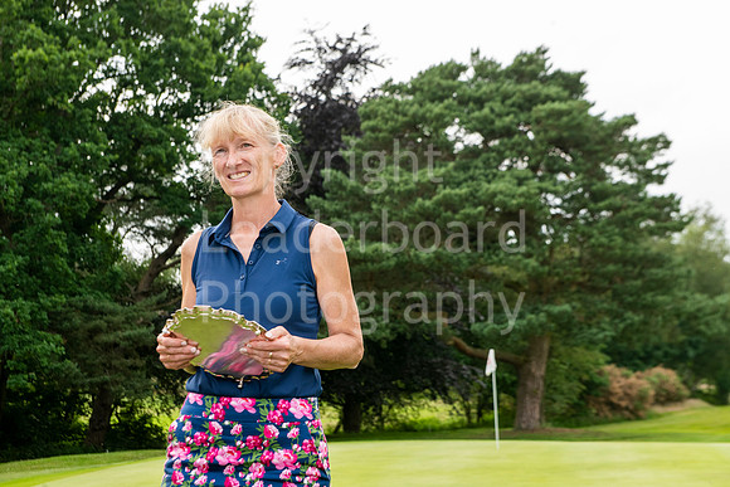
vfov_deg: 19.5
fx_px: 1420
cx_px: 365
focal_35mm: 70
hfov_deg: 28.8
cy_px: 244
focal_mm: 70
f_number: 7.1
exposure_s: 1/200
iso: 400
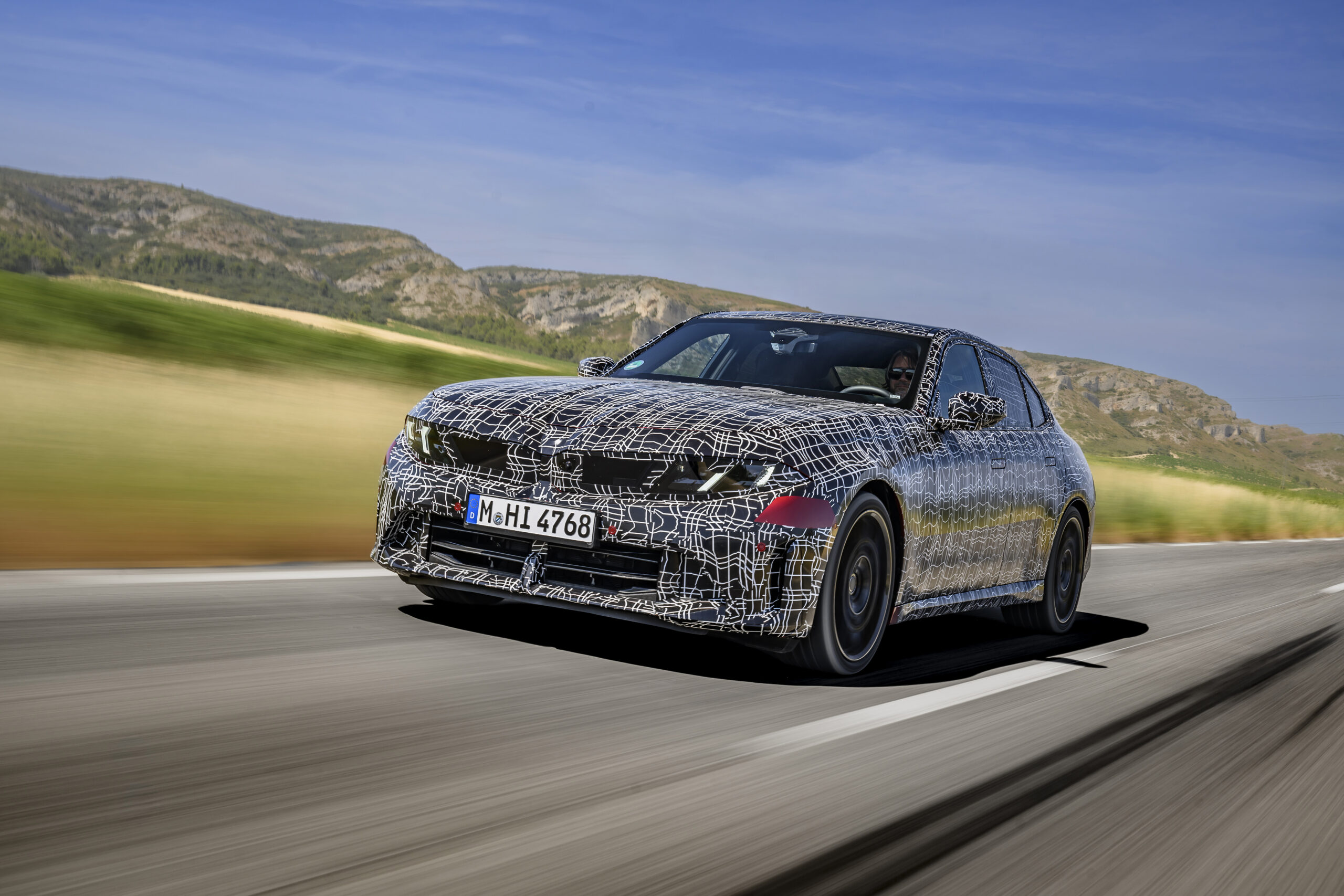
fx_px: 1531
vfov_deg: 32.6
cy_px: 448
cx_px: 672
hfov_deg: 47.4
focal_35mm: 41
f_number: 10
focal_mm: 41
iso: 40
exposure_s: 1/15
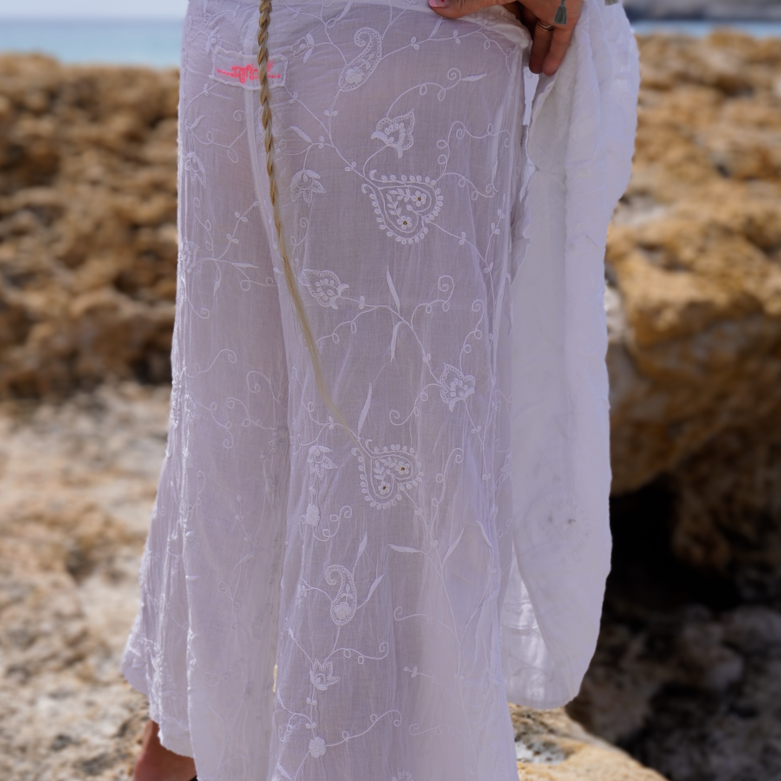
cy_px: 472
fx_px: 1685
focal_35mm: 66
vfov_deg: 26.0
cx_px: 392
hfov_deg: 26.1
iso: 100
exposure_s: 1/800
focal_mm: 34
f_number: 5.6
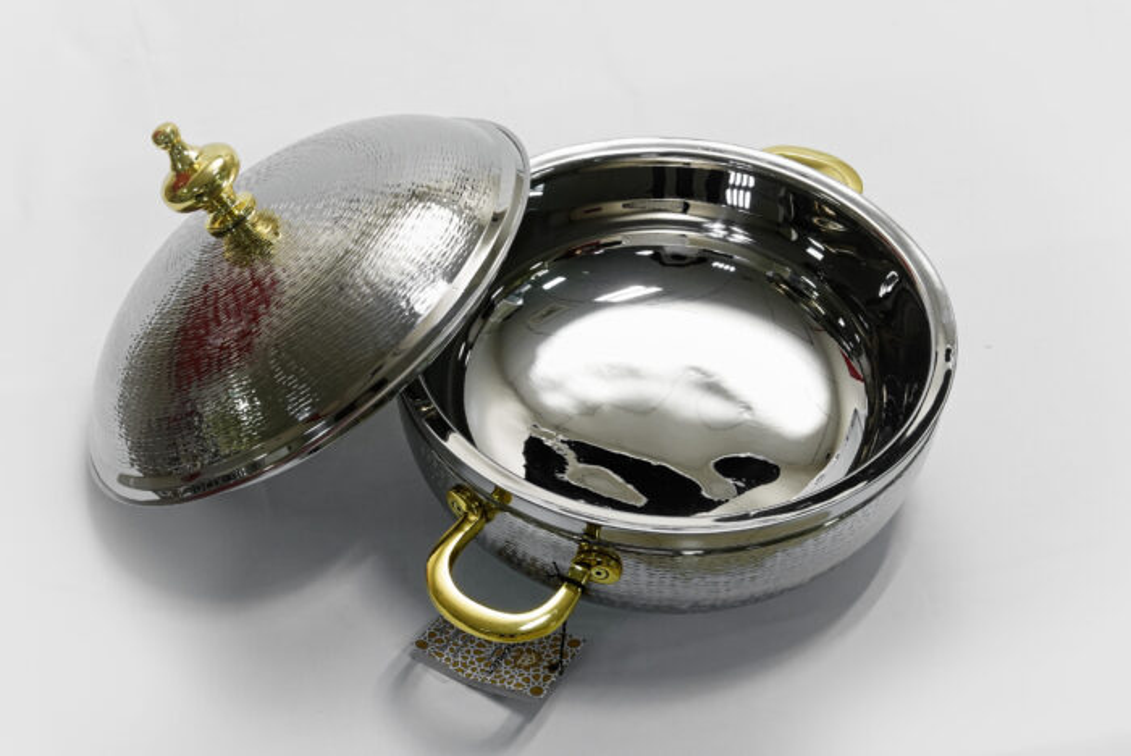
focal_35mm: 66
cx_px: 566
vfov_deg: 20.7
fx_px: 2075
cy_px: 378
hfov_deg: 30.5
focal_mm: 66
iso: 3200
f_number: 13
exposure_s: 1/100
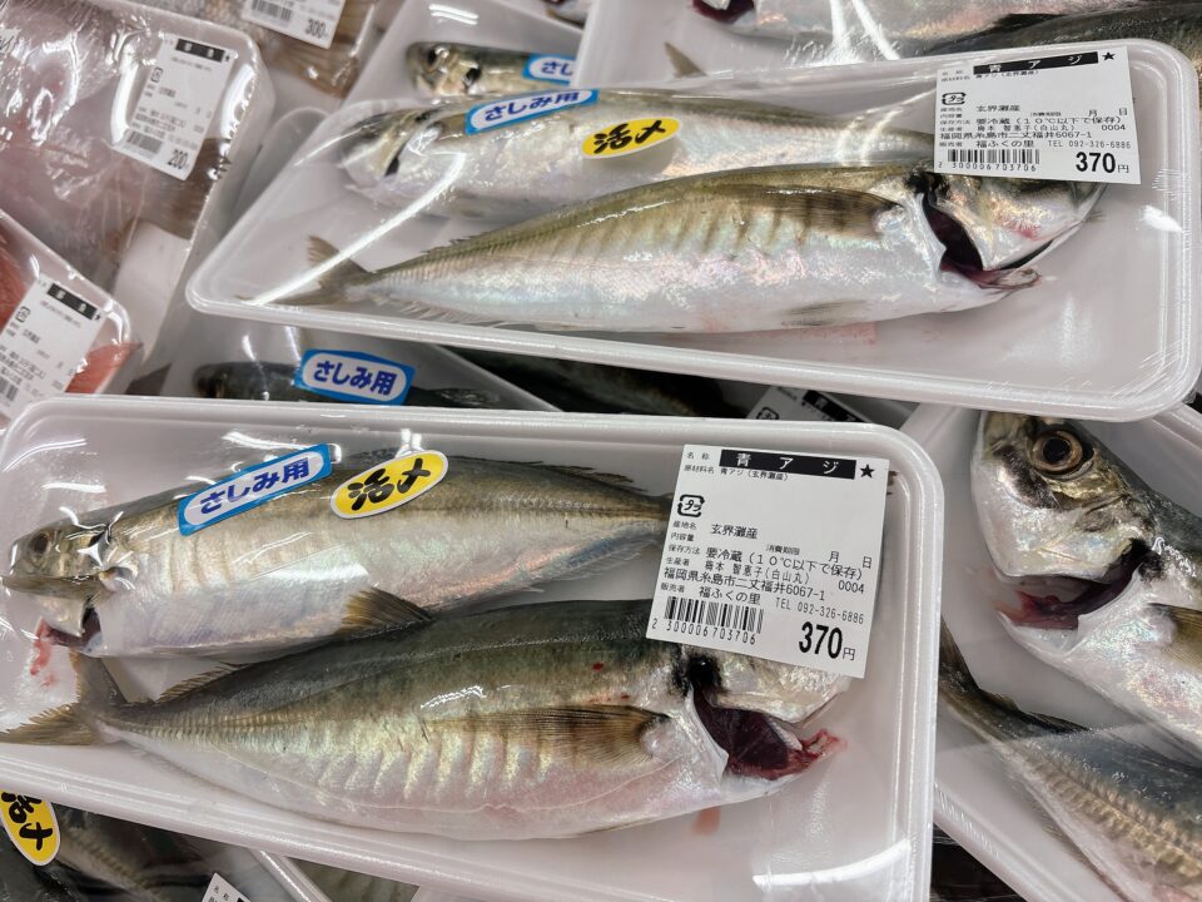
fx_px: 903
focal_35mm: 26
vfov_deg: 53.1
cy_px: 451
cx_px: 601
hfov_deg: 67.3
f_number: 1.6
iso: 80
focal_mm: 5.96
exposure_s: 1/120
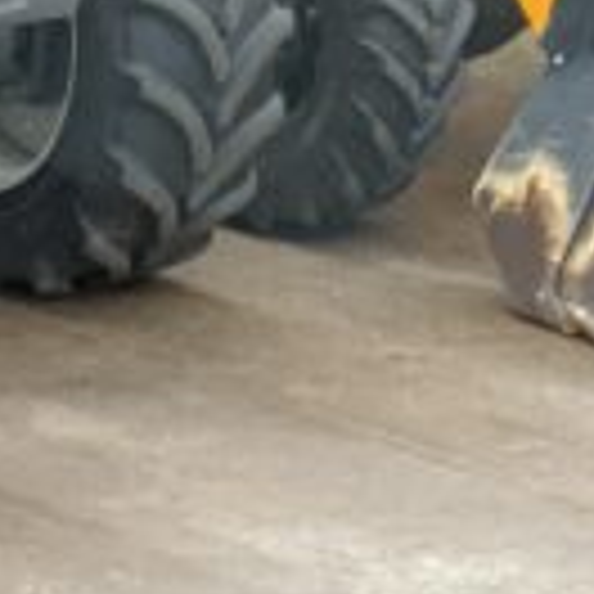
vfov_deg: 7.8
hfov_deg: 8.7
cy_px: 1701
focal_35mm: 199
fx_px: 3863
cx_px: -153
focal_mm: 3
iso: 16
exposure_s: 1/273
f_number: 1.8
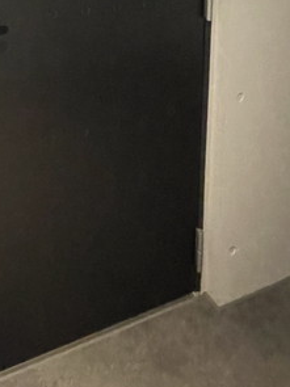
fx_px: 425
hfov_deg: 34.8
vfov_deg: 36.6
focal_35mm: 38
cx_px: 12
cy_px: -87
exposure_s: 1/25
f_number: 2.4
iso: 1250
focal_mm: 1.55
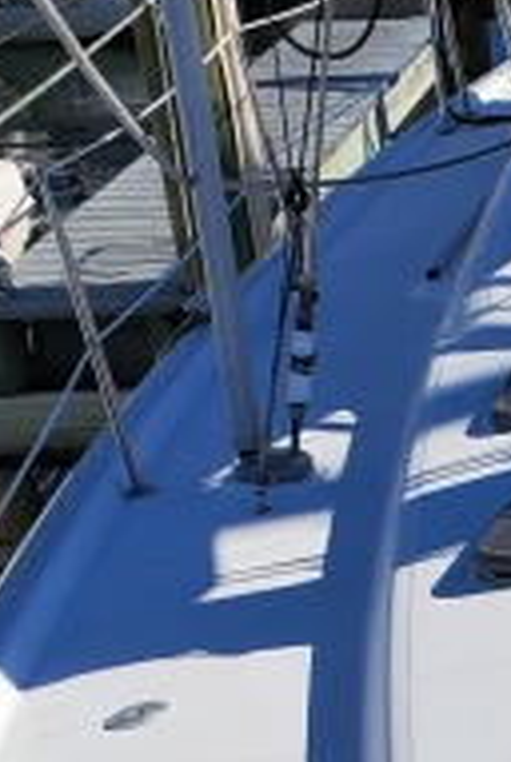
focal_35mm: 113
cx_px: 1006
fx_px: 2397
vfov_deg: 17.5
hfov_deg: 11.1
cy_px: 818
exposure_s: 1/4108
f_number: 2.4
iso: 50
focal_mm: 4.3
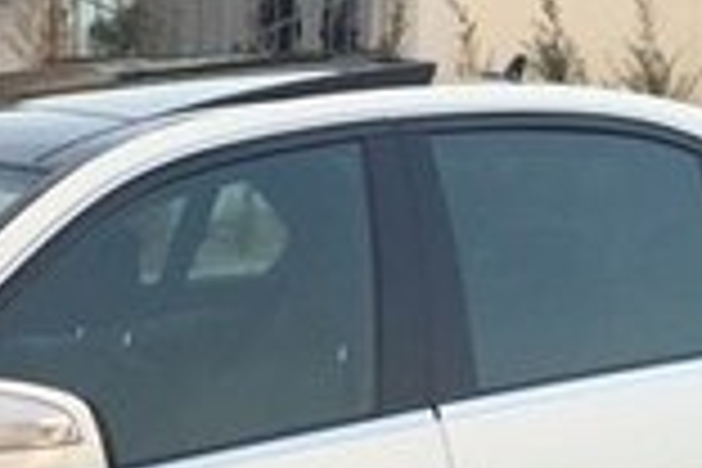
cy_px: 709
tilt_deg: -15.2
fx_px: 2496
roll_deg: -0.3
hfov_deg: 15.4
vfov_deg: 10.3
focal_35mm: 128
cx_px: -148
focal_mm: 4.15
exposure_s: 1/100
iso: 40
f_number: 2.2
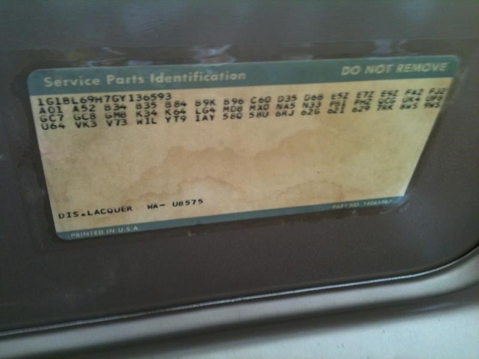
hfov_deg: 52.6
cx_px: 240
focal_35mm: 35
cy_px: 180
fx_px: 484
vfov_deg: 40.7
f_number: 2.8
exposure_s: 1/40
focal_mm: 3.85
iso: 64
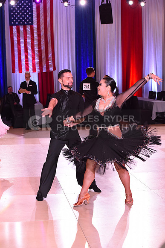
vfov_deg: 28.8
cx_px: 82
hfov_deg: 19.5
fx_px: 481
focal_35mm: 70
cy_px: 124
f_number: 5.6
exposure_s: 1/250
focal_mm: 70
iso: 2500
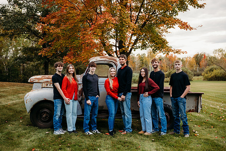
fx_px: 251
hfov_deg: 48.4
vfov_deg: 33.4
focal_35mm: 40
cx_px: 113
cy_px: 76
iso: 400
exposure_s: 1/250
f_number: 5.6
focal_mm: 40
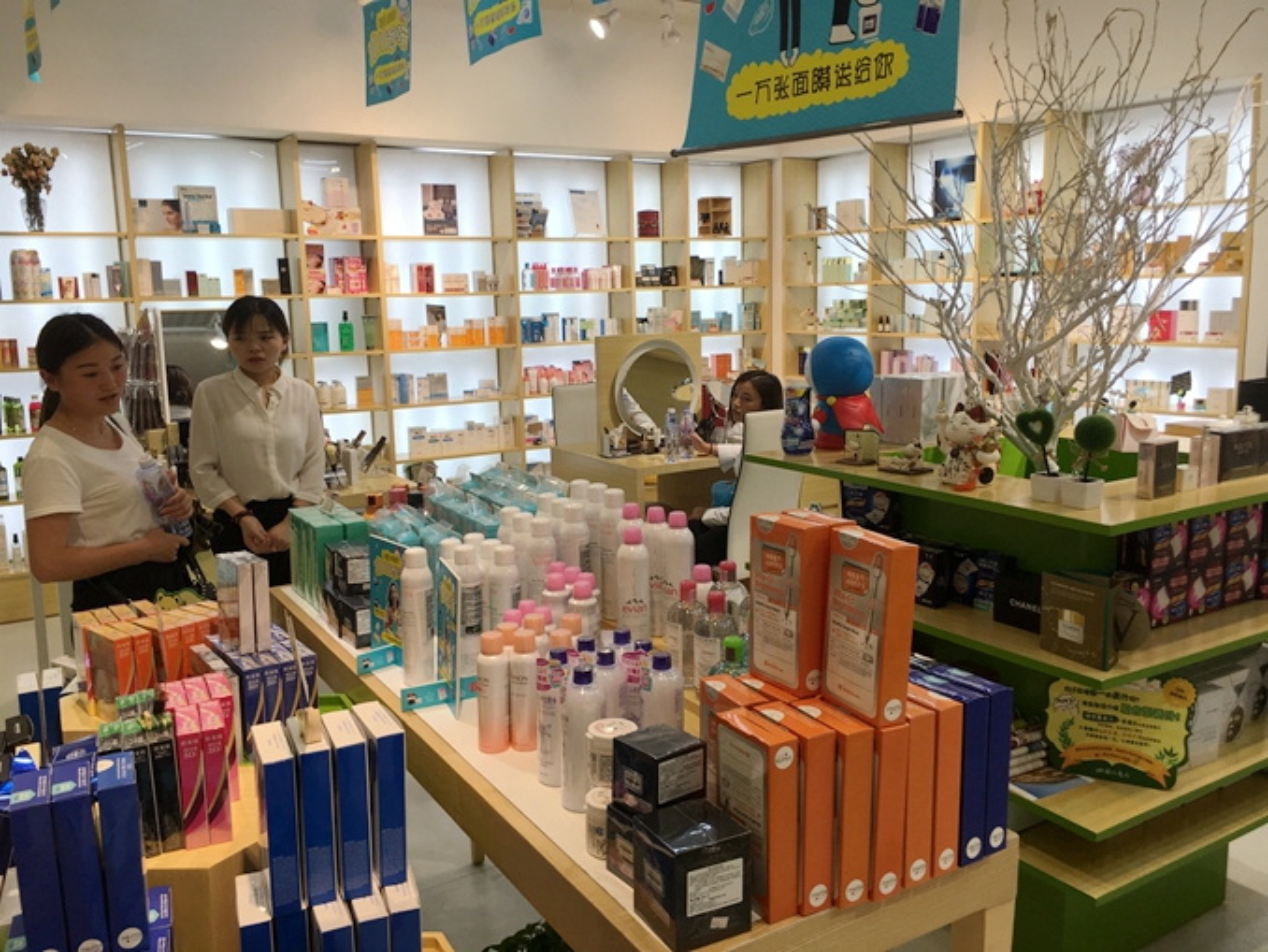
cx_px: 634
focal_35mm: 29
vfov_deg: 48.3
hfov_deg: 61.6
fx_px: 1063
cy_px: 476
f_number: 2.2
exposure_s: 1/100
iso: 32
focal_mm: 4.15
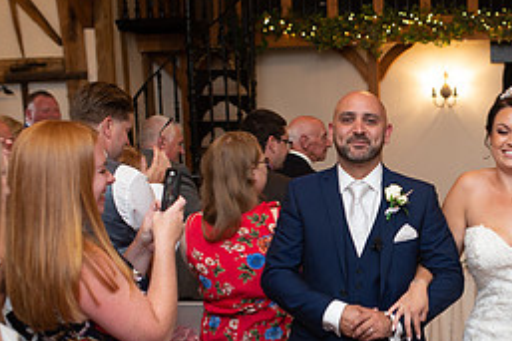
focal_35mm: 79
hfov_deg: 25.0
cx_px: 452
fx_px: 1123
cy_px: 275
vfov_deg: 17.1
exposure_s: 1/100
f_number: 2.8
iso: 500
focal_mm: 35
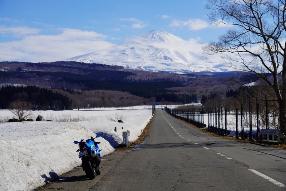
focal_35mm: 77
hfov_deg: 26.3
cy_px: 96
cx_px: 143
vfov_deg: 17.7
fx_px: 612
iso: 100
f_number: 8
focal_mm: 77
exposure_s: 1/320
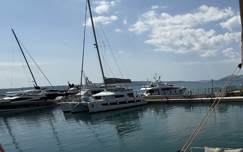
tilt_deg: -21.6
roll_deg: +2.0
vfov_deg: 37.9
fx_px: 192
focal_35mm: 29
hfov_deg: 54.5
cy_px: 156
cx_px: 227
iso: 50
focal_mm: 2.22
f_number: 2.2
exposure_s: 1/6803
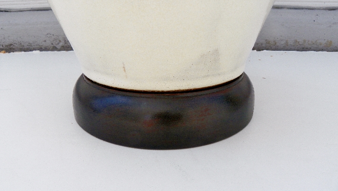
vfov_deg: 40.2
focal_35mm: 29
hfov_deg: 66.0
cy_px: 99
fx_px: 260
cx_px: 173
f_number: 4.5
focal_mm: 4.6
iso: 64
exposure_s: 1/250
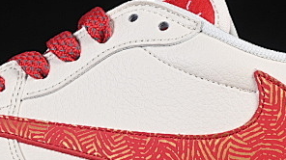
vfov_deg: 4.2
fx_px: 2175
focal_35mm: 287
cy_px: 50
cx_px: 117
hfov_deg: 7.5
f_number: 8
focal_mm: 50
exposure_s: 1/80
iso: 160
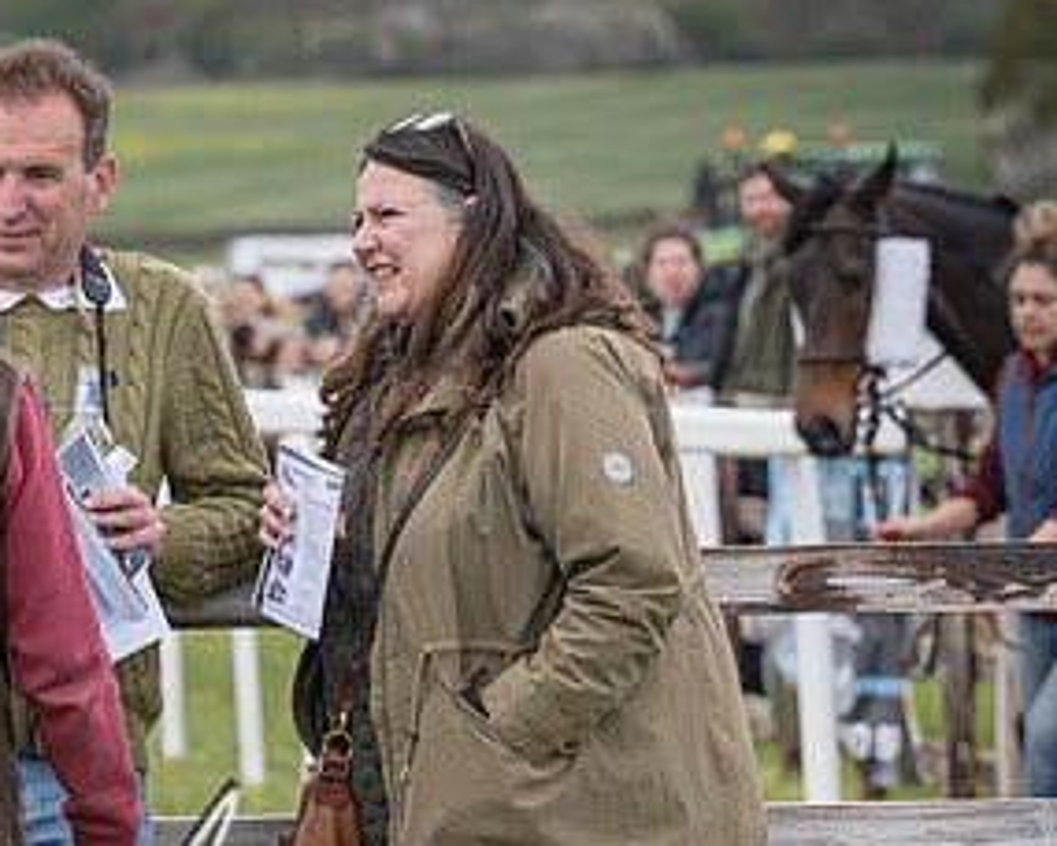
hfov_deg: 5.3
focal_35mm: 362
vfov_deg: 4.3
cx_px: 110
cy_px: 702
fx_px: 11324
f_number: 4
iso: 200
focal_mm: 96
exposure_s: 1/800
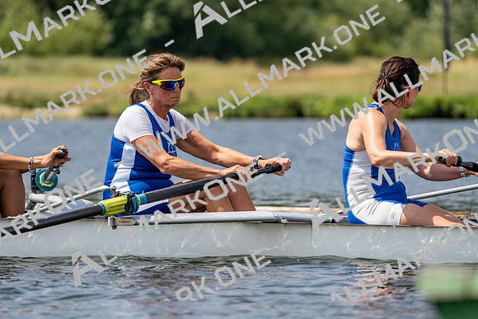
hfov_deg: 5.9
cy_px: 160
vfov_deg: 4.0
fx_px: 4608
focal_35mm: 347
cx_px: 239
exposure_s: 1/1600
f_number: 6.3
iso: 200
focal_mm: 347
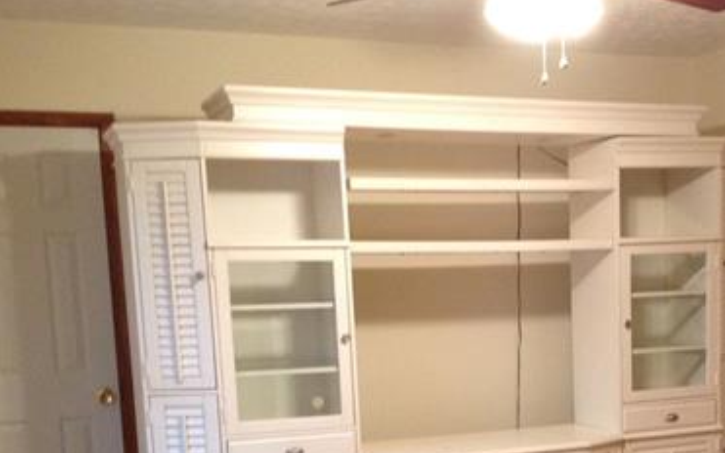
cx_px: 530
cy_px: 432
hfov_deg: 31.5
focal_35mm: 64
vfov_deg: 19.8
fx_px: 1265
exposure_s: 1/15
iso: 200
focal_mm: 4.28
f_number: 2.4
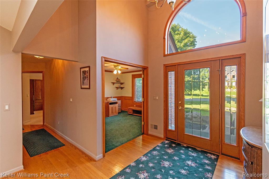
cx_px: 134
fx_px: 112
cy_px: 90
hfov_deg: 100.4
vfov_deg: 77.3
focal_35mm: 15
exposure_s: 1/125
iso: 1400
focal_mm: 10
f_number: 4.5
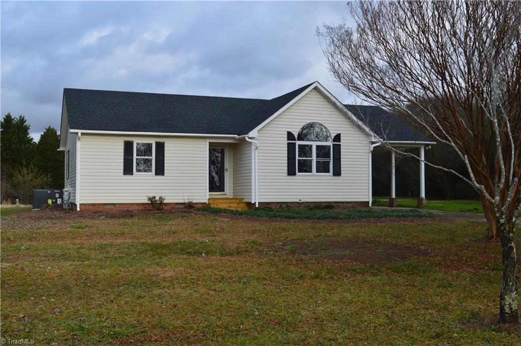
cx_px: 260
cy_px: 173
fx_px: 585
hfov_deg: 48.0
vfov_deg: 32.9
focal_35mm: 40
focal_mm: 27
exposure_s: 1/250
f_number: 10
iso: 400
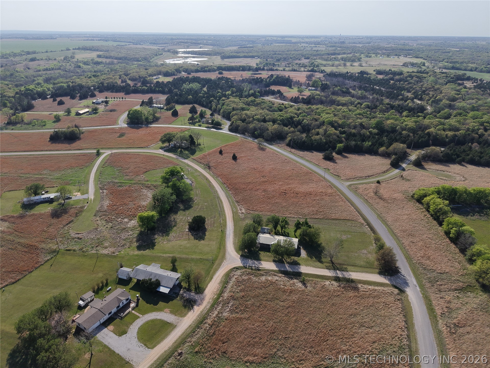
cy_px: 184
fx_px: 340
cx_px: 245
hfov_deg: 71.6
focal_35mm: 24
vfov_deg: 56.8
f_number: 1.8
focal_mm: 8.67
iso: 420
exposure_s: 1/8000
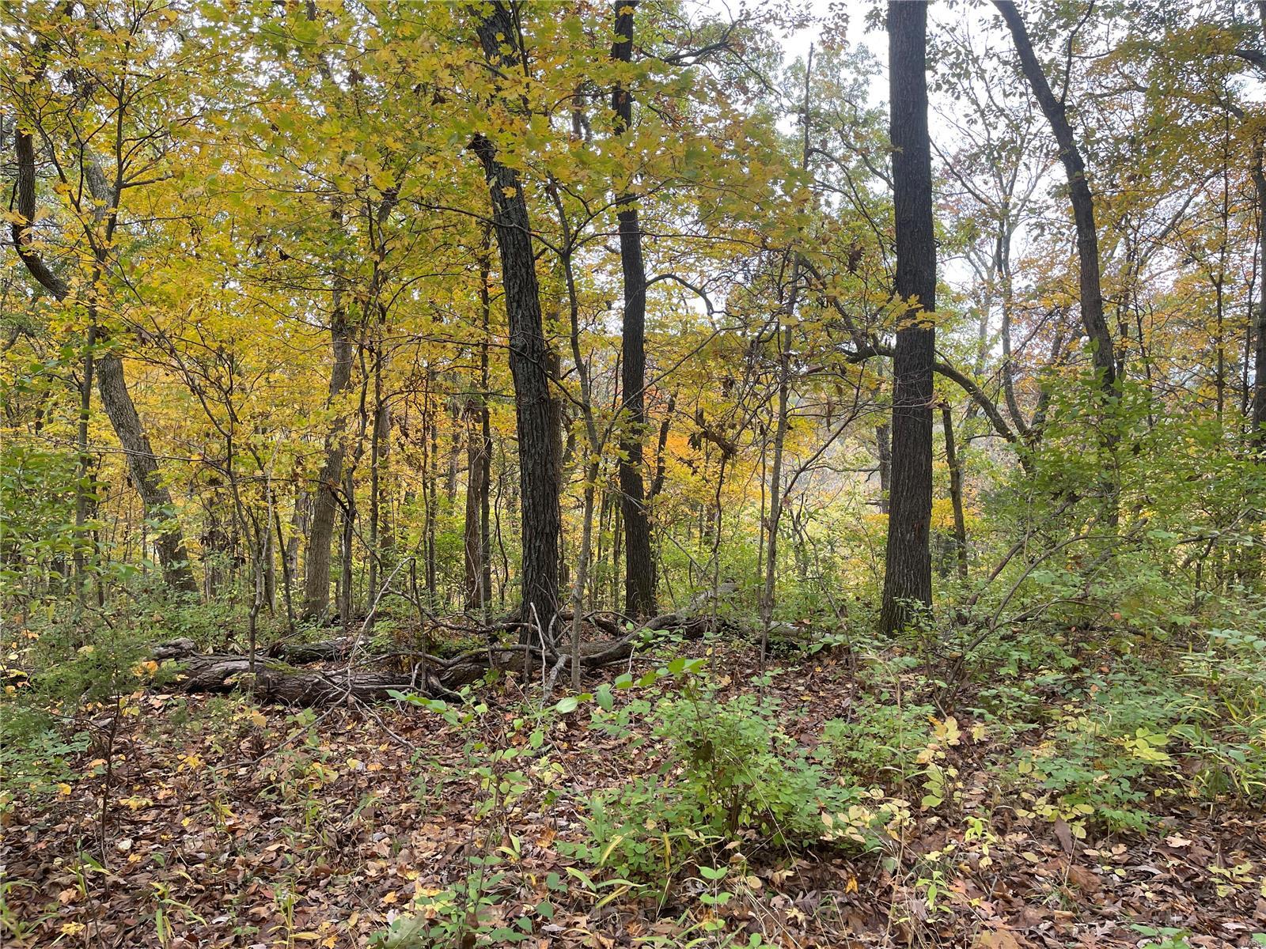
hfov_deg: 67.3
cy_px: 474
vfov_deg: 53.1
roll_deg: -2.3
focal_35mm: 26
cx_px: 633
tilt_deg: -6.2
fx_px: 951
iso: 32
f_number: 1.6
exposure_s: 1/142
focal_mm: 5.1
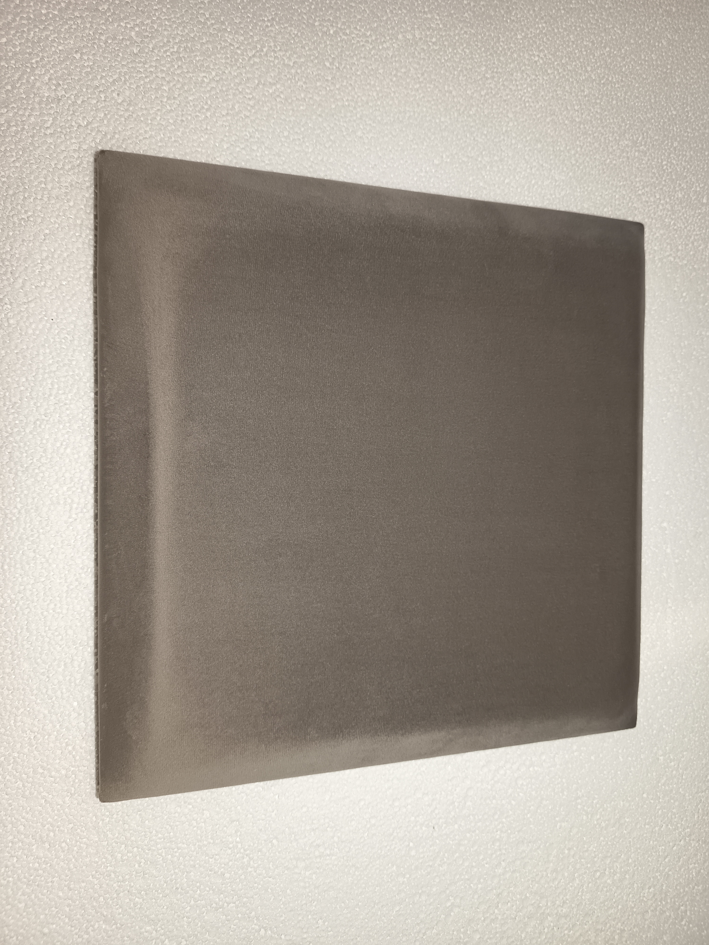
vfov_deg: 71.6
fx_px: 655
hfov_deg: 56.8
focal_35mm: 24
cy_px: 472
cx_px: 354
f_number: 1.7
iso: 385
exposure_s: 1/50
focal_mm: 5.27
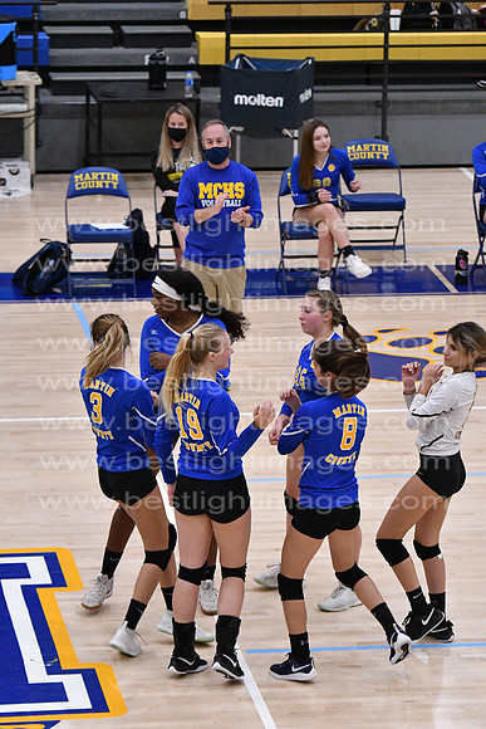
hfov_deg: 7.9
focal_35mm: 174
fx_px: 3521
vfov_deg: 11.8
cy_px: 364
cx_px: 243
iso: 6400
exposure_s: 1/1250
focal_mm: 116
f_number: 3.2
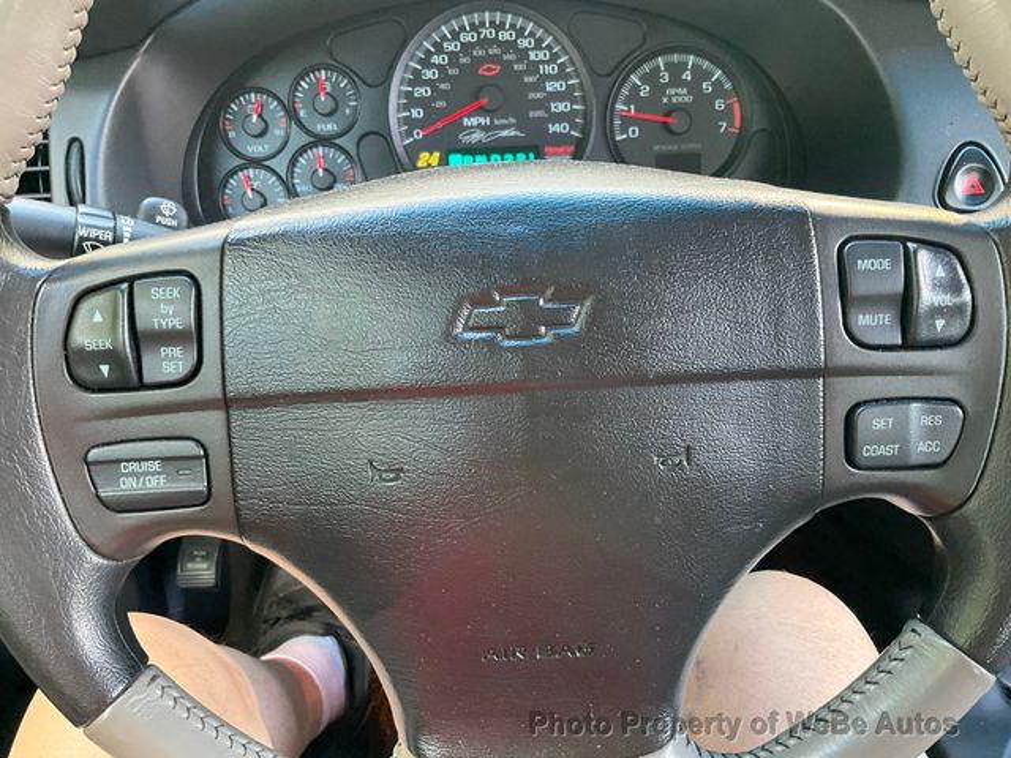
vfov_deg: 48.2
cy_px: 379
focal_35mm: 29
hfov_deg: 61.7
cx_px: 506
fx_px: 847
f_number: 1.8
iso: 200
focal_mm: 3
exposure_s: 1/60
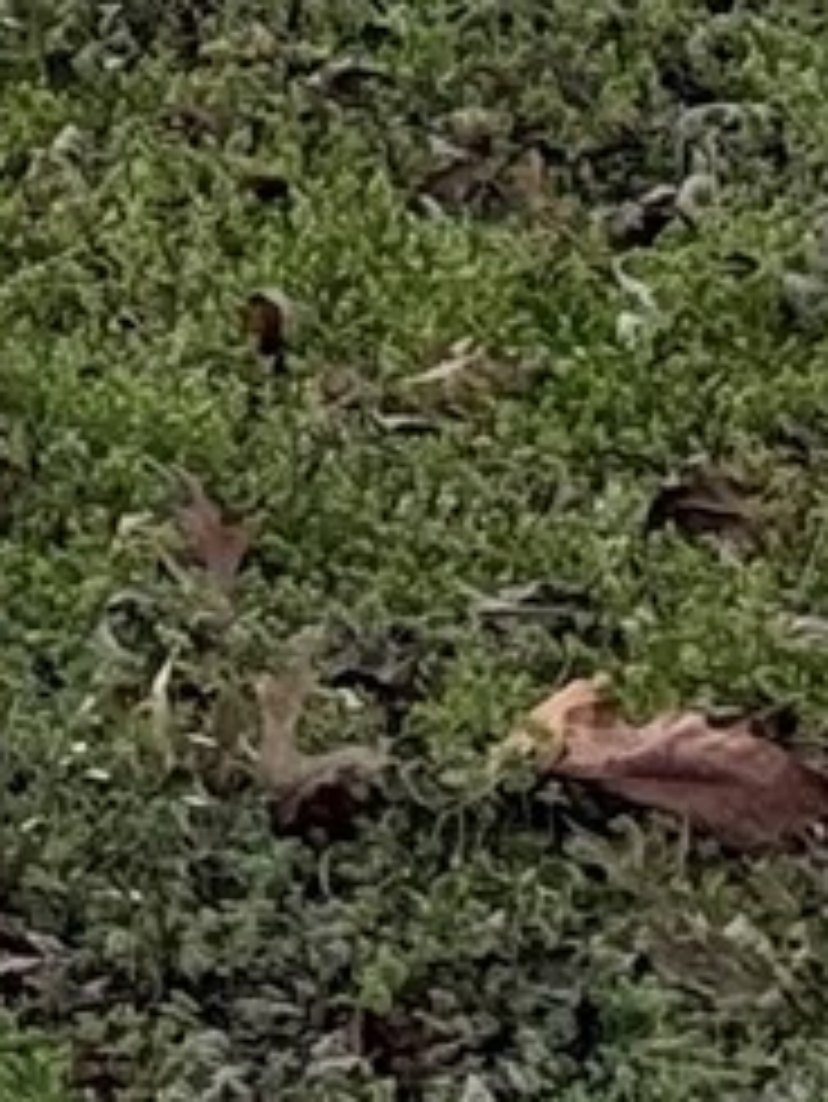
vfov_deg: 5.1
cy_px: -1673
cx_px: -2223
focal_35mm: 376
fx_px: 11981
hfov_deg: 3.8
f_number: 1.78
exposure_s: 1/3378
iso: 80
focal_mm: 6.76
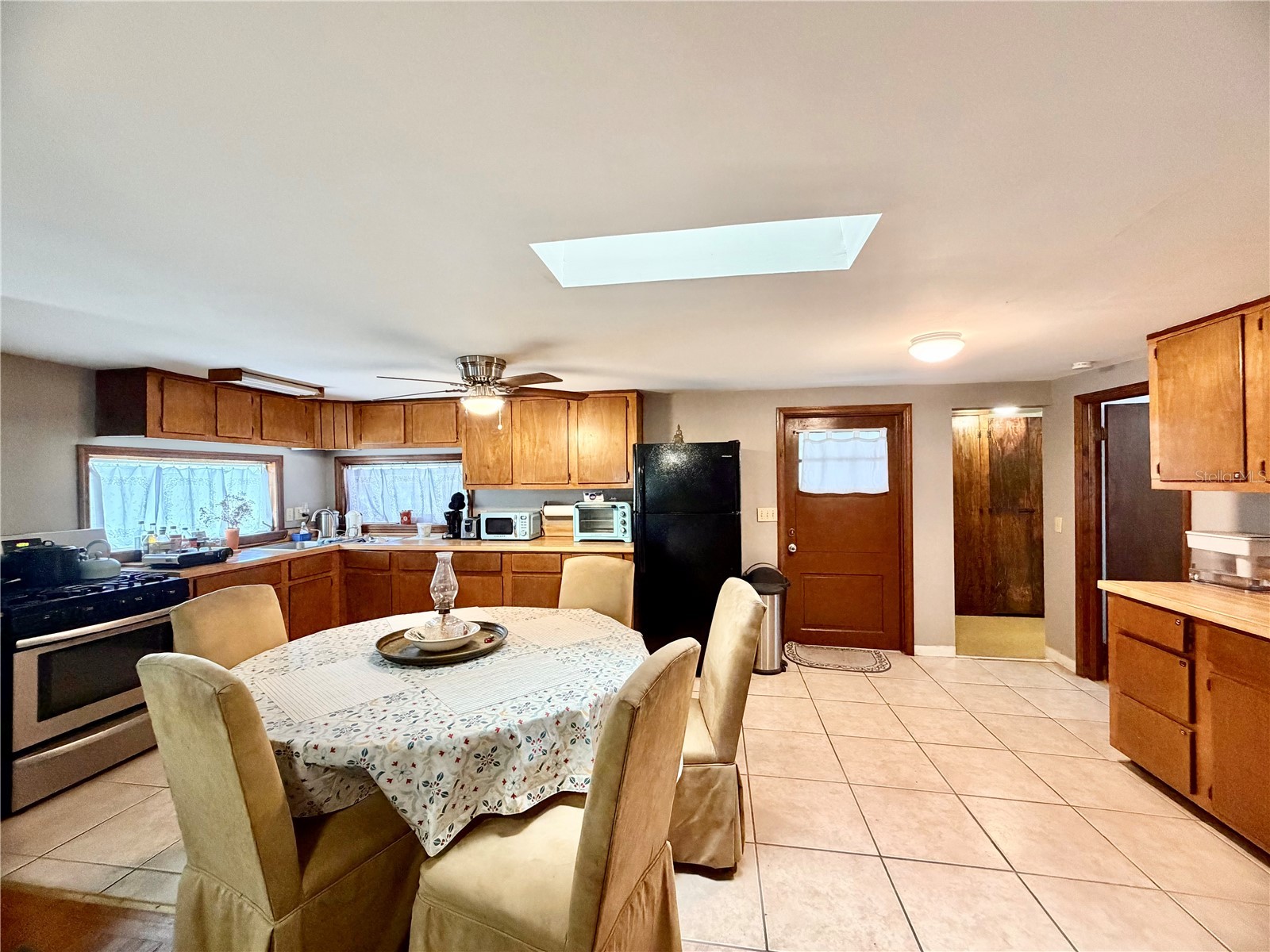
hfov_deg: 102.1
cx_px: 635
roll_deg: +0.3
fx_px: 514
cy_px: 476
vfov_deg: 85.7
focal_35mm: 14
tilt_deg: -0.1
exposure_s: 1/60
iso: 500
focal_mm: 2.22
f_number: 2.2
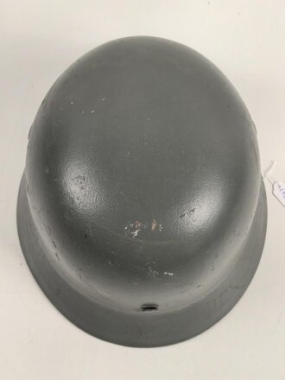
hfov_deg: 28.0
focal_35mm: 52
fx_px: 571
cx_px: 142
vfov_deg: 36.8
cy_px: 190
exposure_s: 1/333
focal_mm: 8.5
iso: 250
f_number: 2
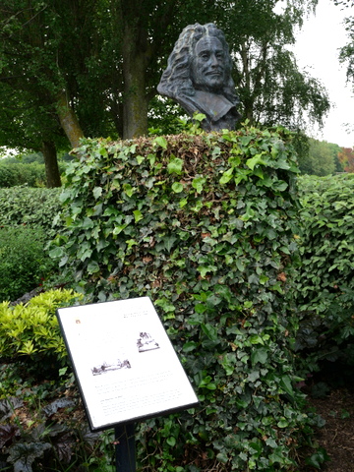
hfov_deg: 39.7
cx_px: 177
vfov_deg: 51.4
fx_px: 491
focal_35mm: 36
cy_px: 236
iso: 200
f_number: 6.3
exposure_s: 1/200
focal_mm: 18
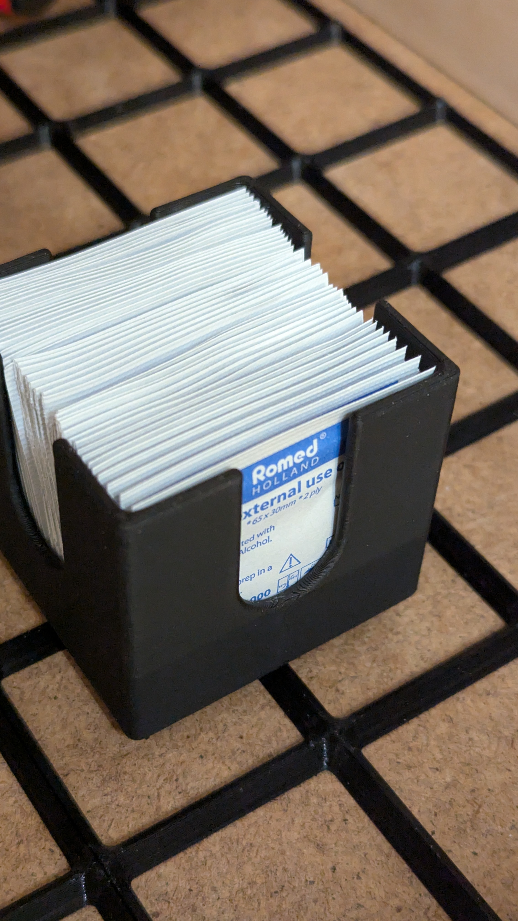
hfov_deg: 22.6
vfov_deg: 39.2
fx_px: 1294
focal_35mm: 53
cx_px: 212
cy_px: 457
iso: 1315
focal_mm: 6.81
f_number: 1.85
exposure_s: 1/89.5
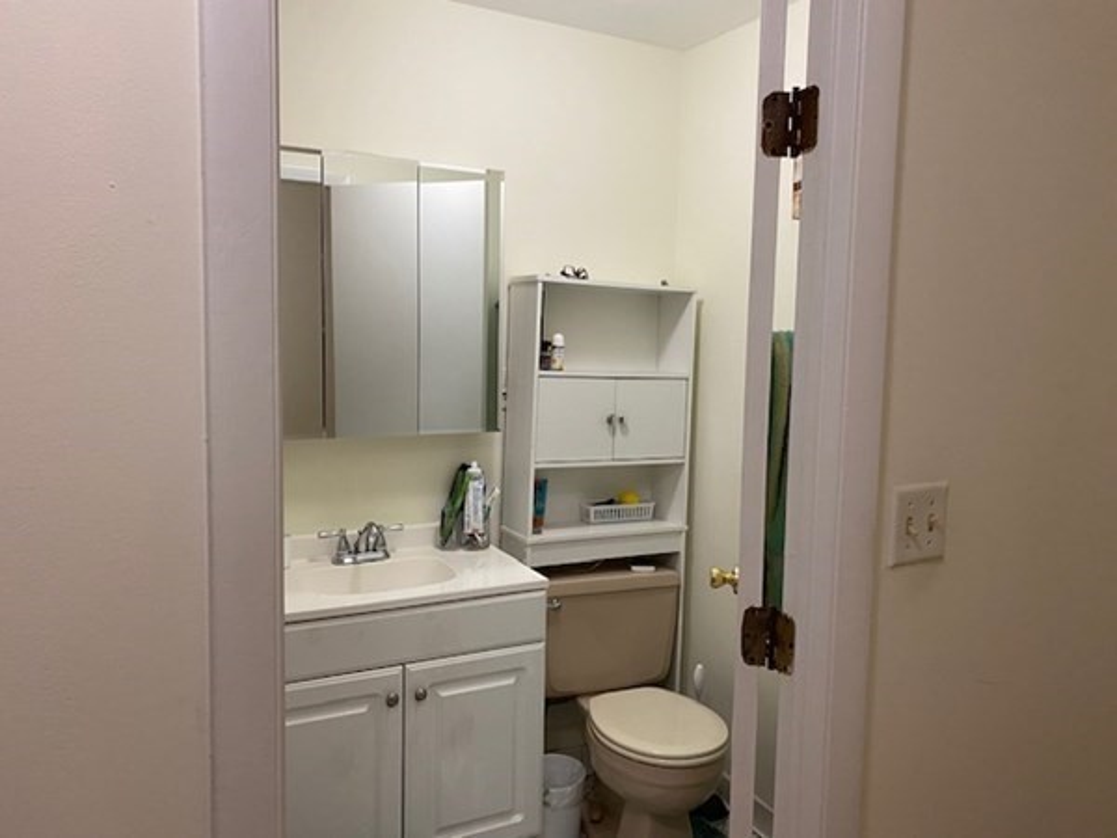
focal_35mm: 26
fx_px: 839
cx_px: 558
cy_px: 419
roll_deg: +0.4
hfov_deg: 67.3
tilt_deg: -4.1
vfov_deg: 53.1
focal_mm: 4.25
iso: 160
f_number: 1.8
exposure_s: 1/60
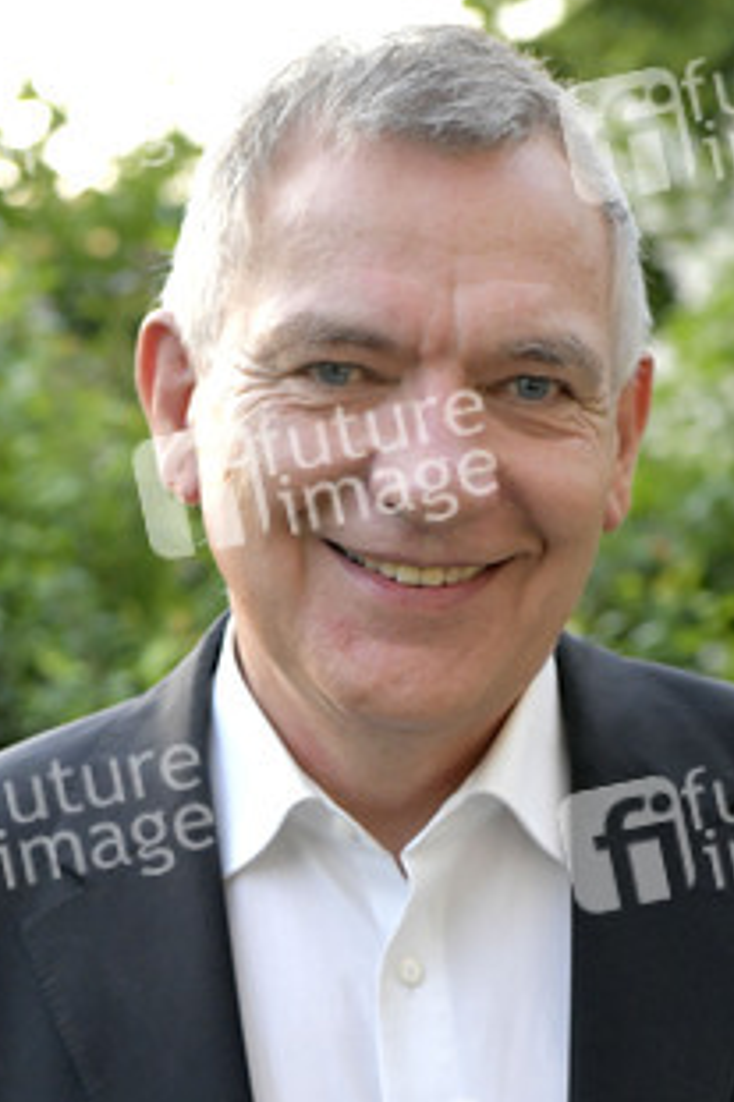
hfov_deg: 15.2
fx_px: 2755
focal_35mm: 90
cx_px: 418
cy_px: 652
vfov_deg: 22.6
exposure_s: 1/200
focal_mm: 70
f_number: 5.6
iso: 3200
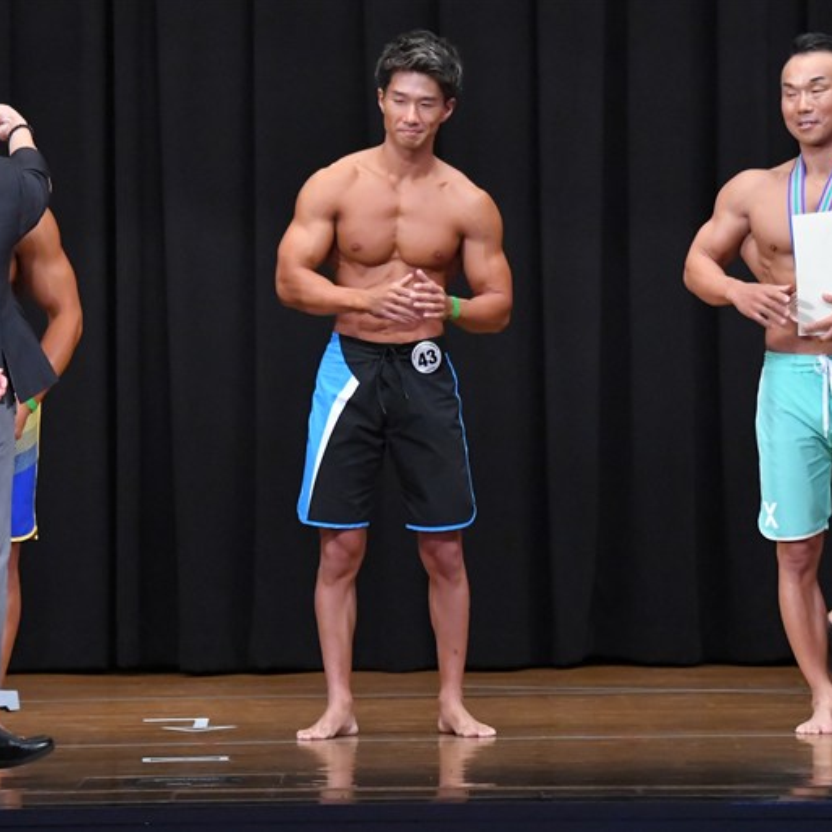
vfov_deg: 6.1
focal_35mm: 289
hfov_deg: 6.1
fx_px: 7859
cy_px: 417
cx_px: 406
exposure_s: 1/400
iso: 8000
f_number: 5.6
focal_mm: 150
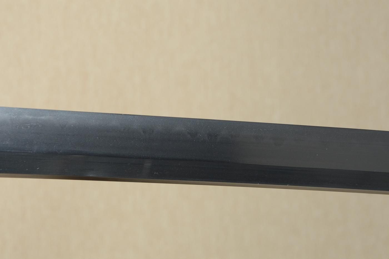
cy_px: 130
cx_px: 194
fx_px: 1215
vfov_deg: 12.2
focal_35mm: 112
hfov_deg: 18.2
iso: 400
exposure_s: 1/2
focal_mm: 75
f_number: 11
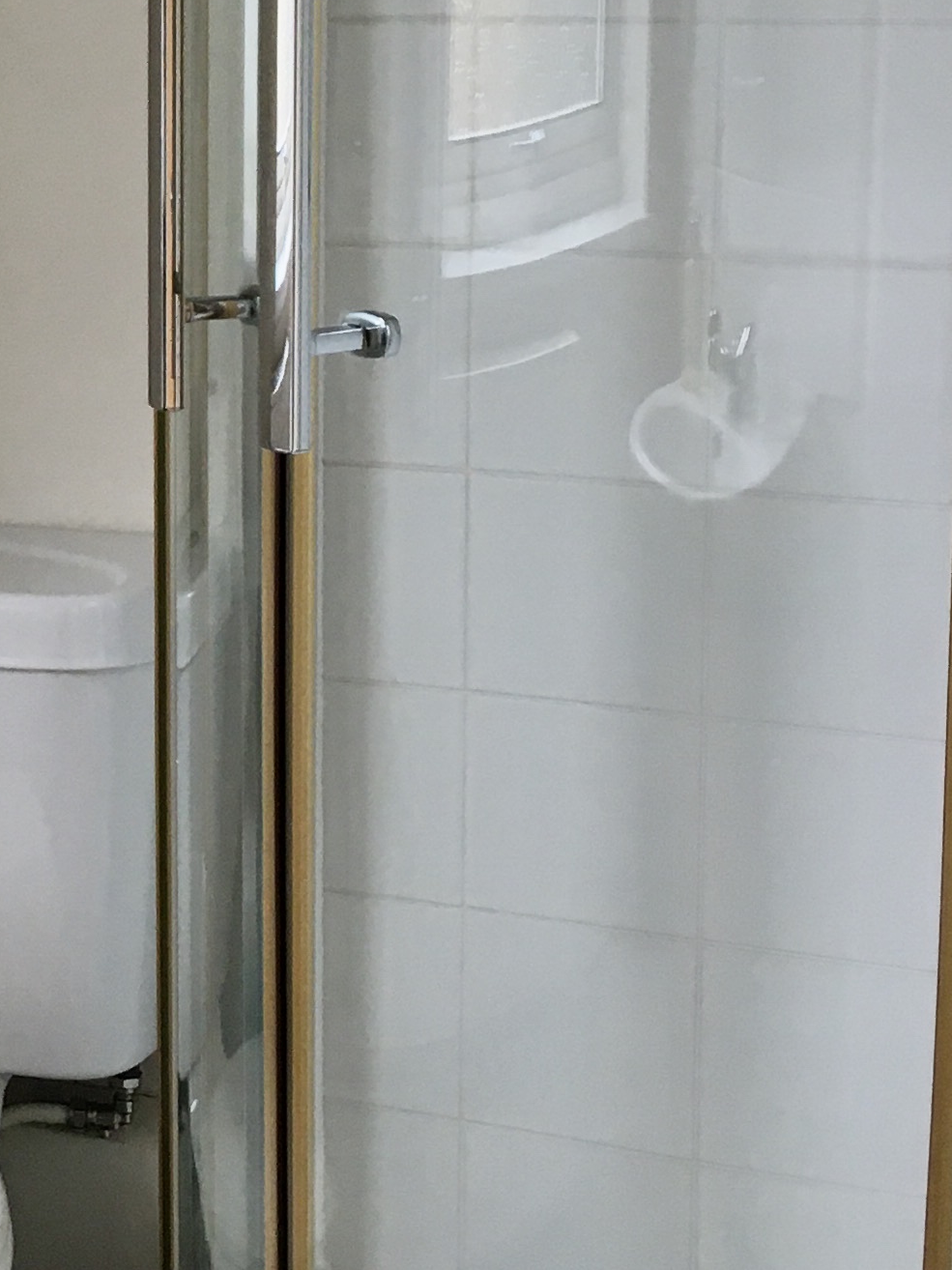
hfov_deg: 15.4
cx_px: -432
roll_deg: +2.0
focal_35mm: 89
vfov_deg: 21.8
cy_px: 299
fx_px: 3265
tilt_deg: -9.4
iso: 32
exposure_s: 1/33
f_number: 2.2
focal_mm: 4.15
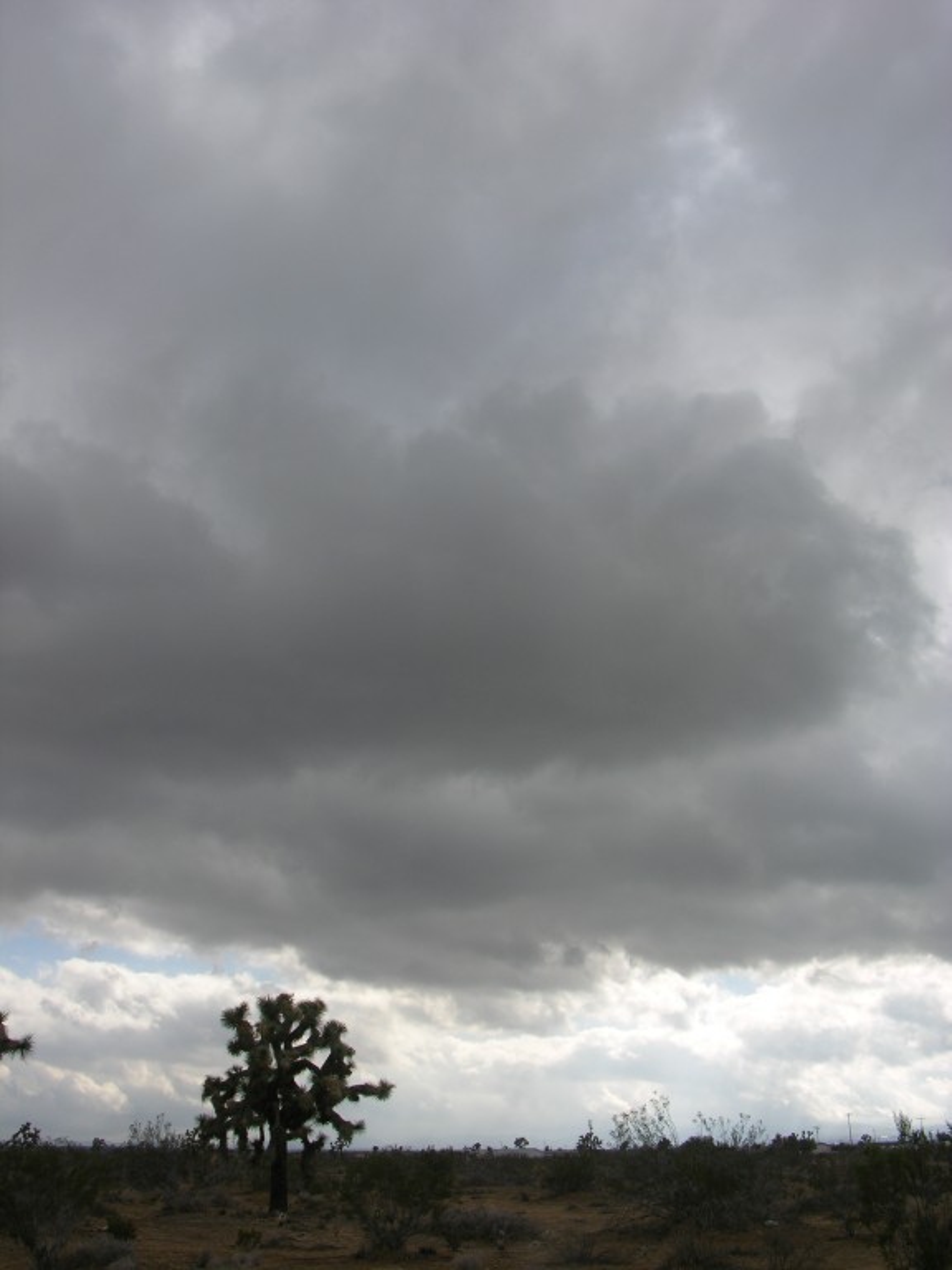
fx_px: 1283
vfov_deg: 52.6
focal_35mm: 35
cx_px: 476
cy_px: 635
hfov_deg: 40.7
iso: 50
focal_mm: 8.9
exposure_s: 1/266
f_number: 7.1
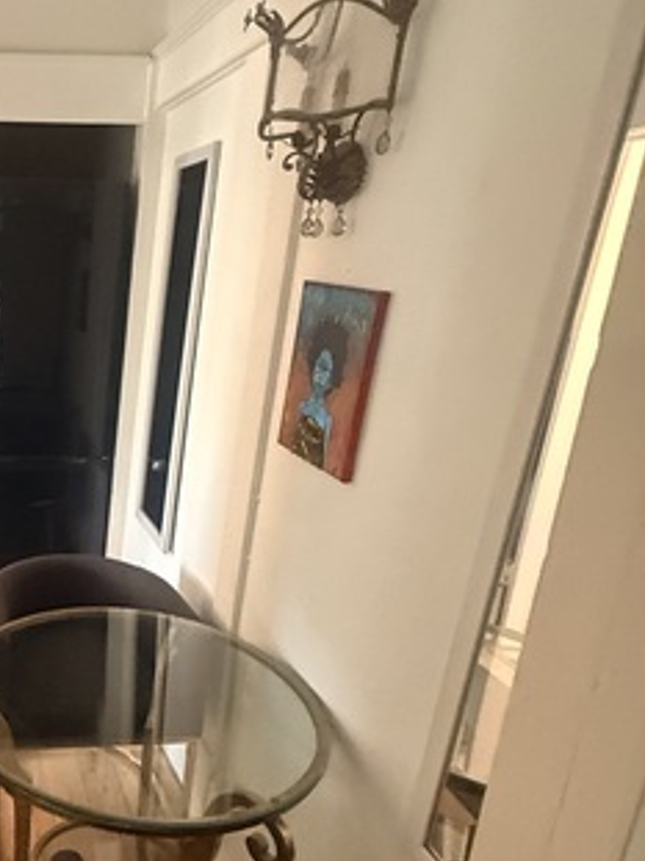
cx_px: -36
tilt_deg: -15.6
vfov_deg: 59.8
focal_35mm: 30
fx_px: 746
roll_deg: -0.9
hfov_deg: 39.6
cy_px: 480
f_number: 2.2
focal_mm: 2.22
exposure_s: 1/60
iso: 1000
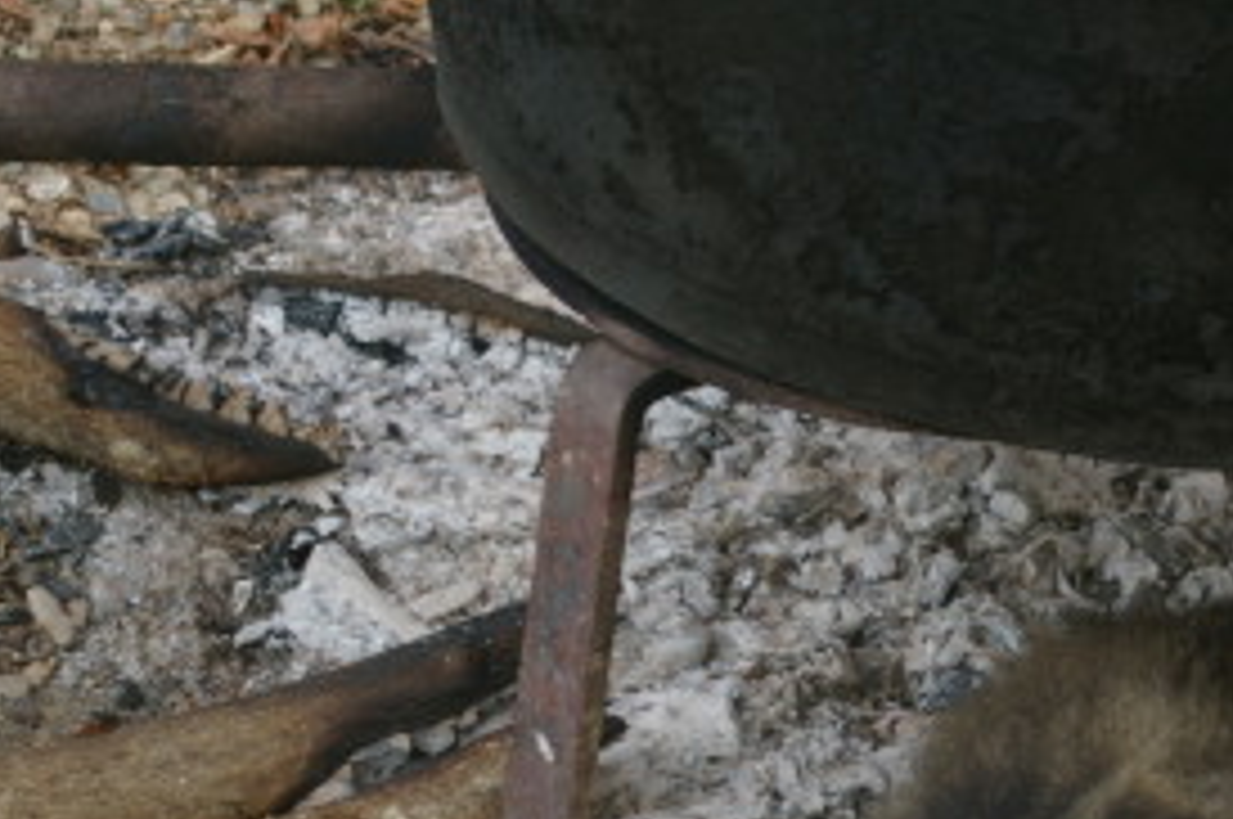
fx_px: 8226
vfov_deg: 5.7
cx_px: 1134
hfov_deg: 8.5
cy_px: 380
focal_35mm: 240
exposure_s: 1/20
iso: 200
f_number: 6.7
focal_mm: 55
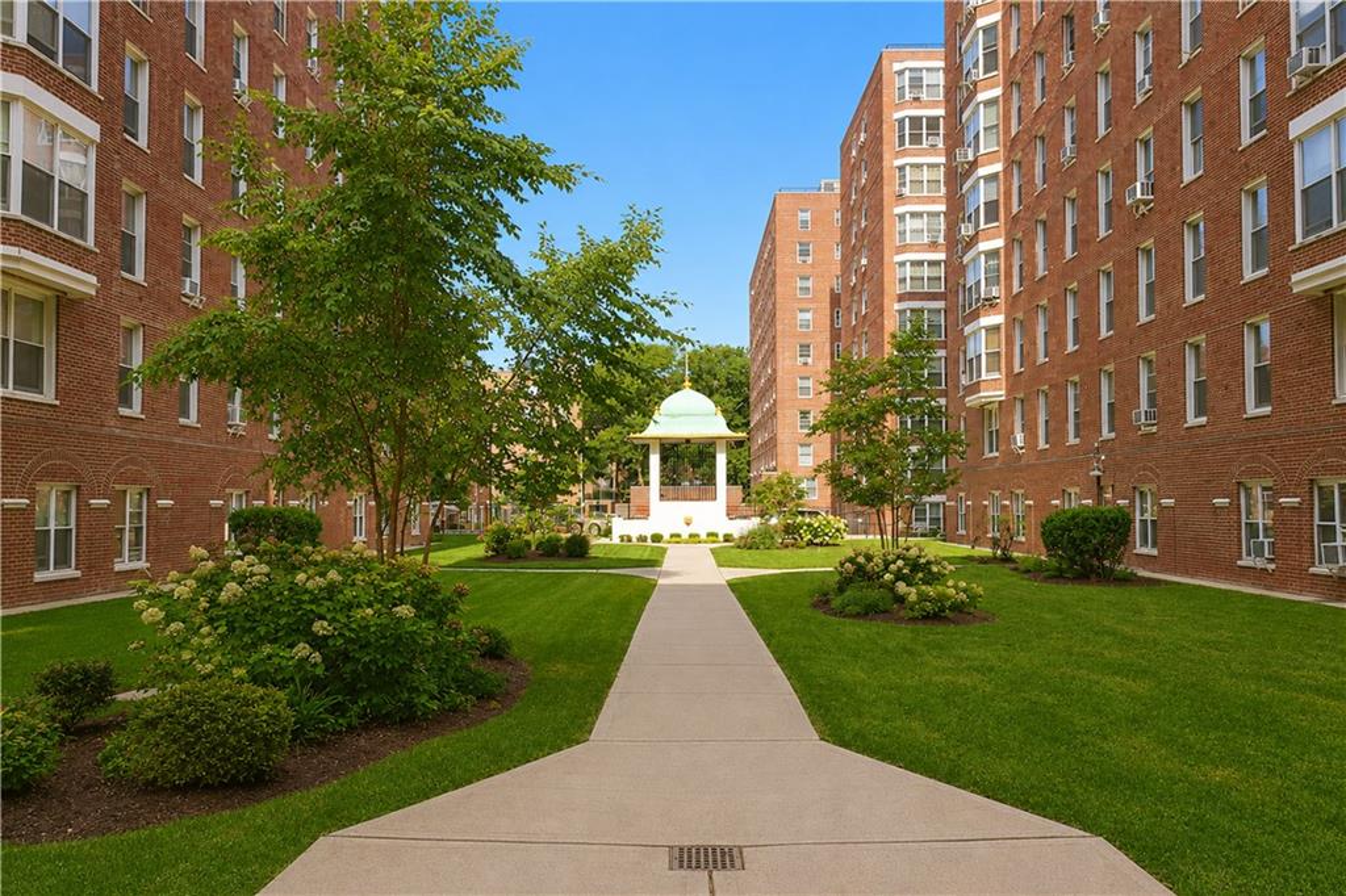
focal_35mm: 27
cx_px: 673
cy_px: 448
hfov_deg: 67.4
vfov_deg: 47.9
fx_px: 1009
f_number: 10
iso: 400
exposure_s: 1/320
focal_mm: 18
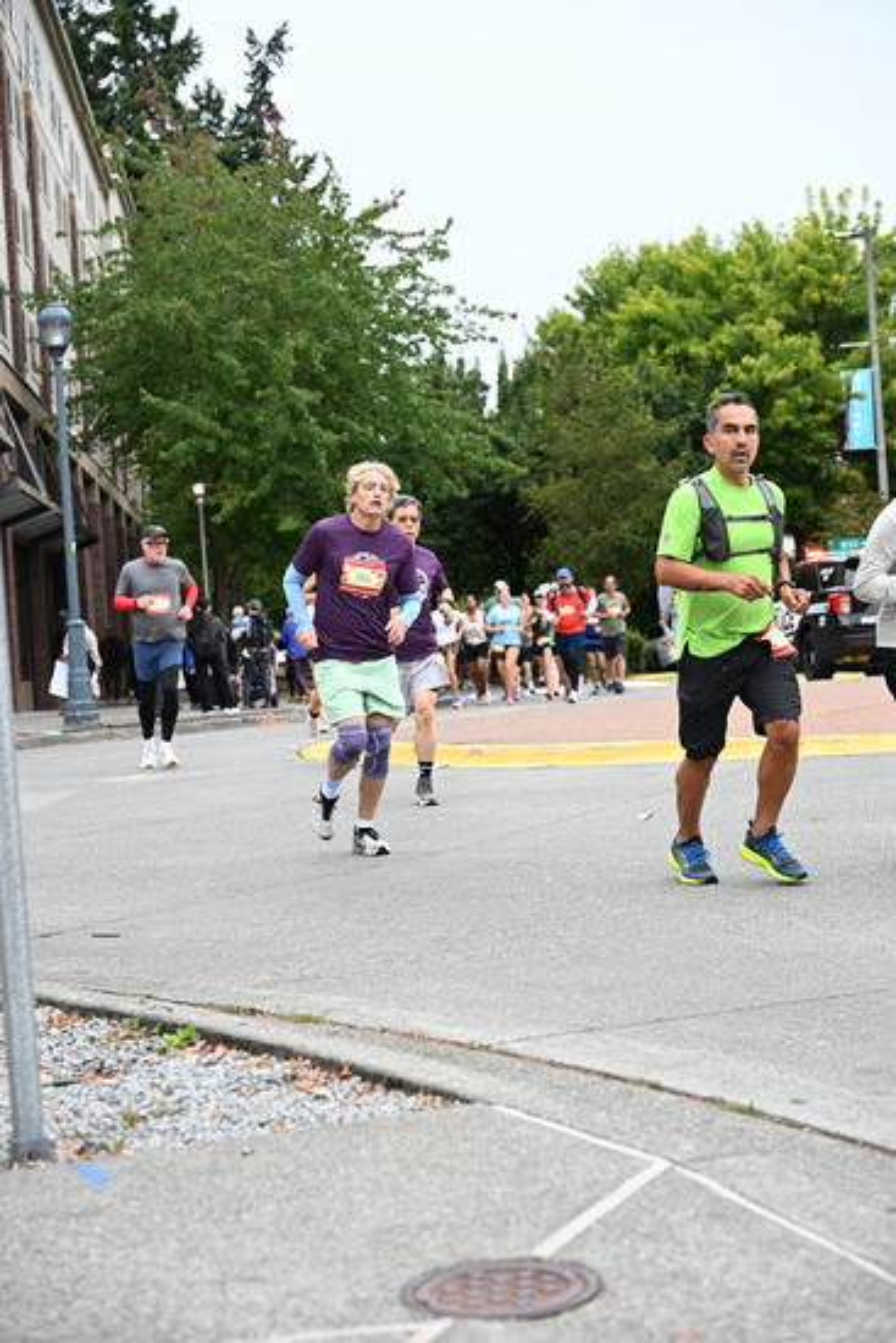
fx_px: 2201
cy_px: 672
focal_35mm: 59
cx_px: 448
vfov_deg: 33.9
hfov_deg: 23.0
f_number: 4
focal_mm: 59
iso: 1600
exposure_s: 1/800
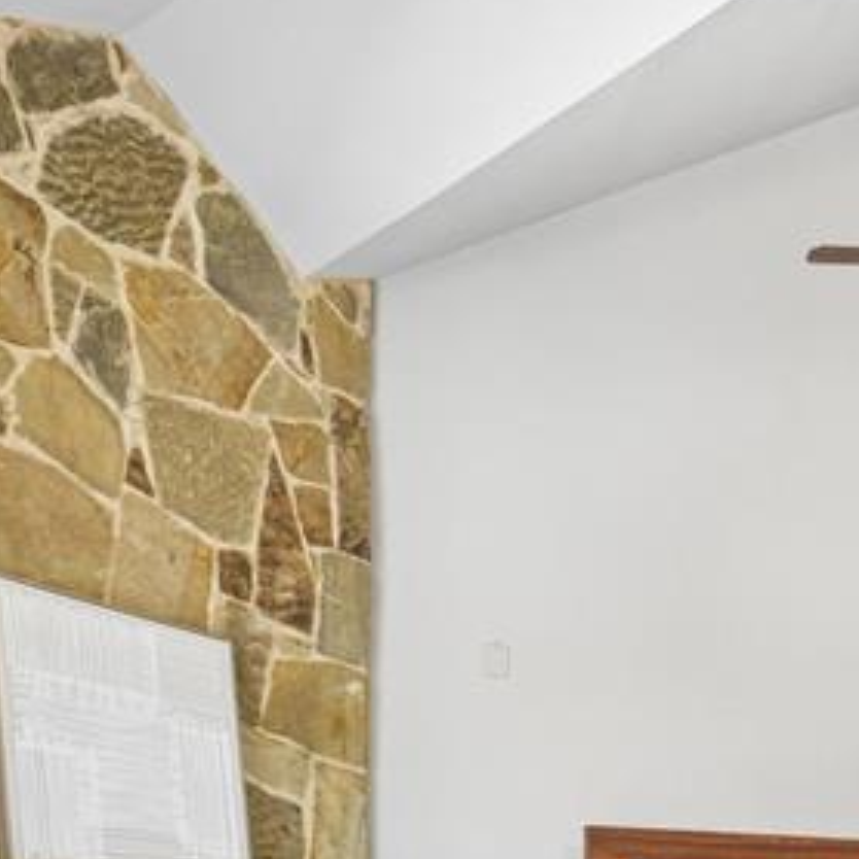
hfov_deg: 28.2
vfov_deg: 30.3
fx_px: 1404
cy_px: 958
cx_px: 1112
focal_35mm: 50
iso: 400
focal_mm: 16
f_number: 8
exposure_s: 1/8
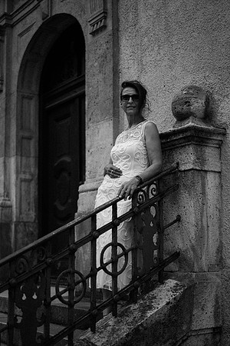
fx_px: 527
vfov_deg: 36.2
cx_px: 115
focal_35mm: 55
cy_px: 173
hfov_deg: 24.6
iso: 100
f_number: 1.8
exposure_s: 1/2500
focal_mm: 55
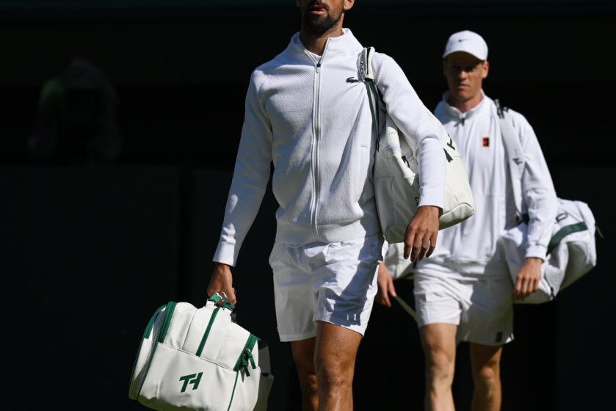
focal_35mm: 244
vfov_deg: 5.6
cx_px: 364
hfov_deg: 8.4
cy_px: 188
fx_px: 4176
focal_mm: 200
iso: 100
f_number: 5
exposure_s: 1/2500
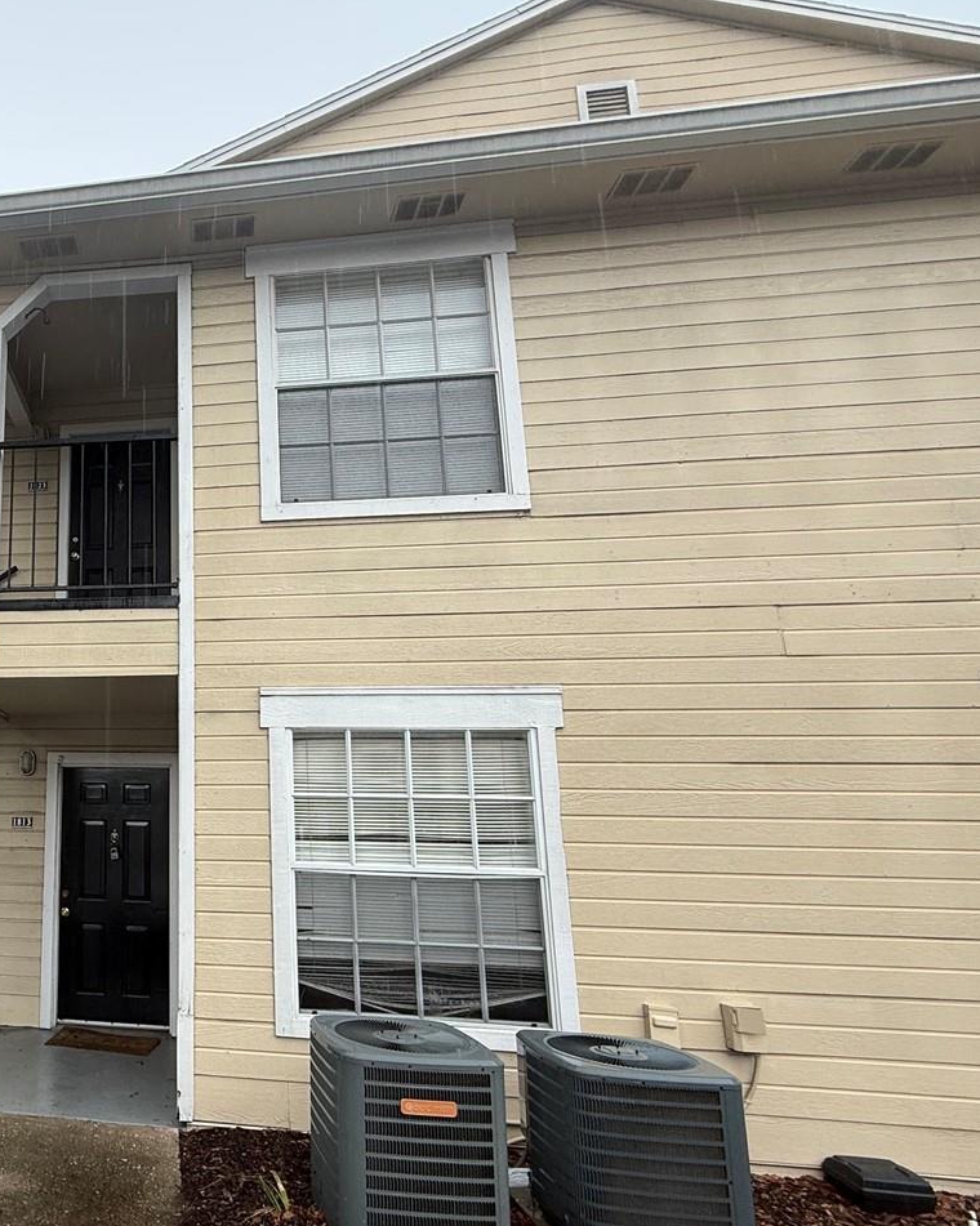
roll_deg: -1.8
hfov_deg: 52.2
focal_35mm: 23
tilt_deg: +11.6
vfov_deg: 72.4
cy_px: 678
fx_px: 834
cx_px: 68
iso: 40
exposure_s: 1/99
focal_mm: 2.22
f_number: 2.2
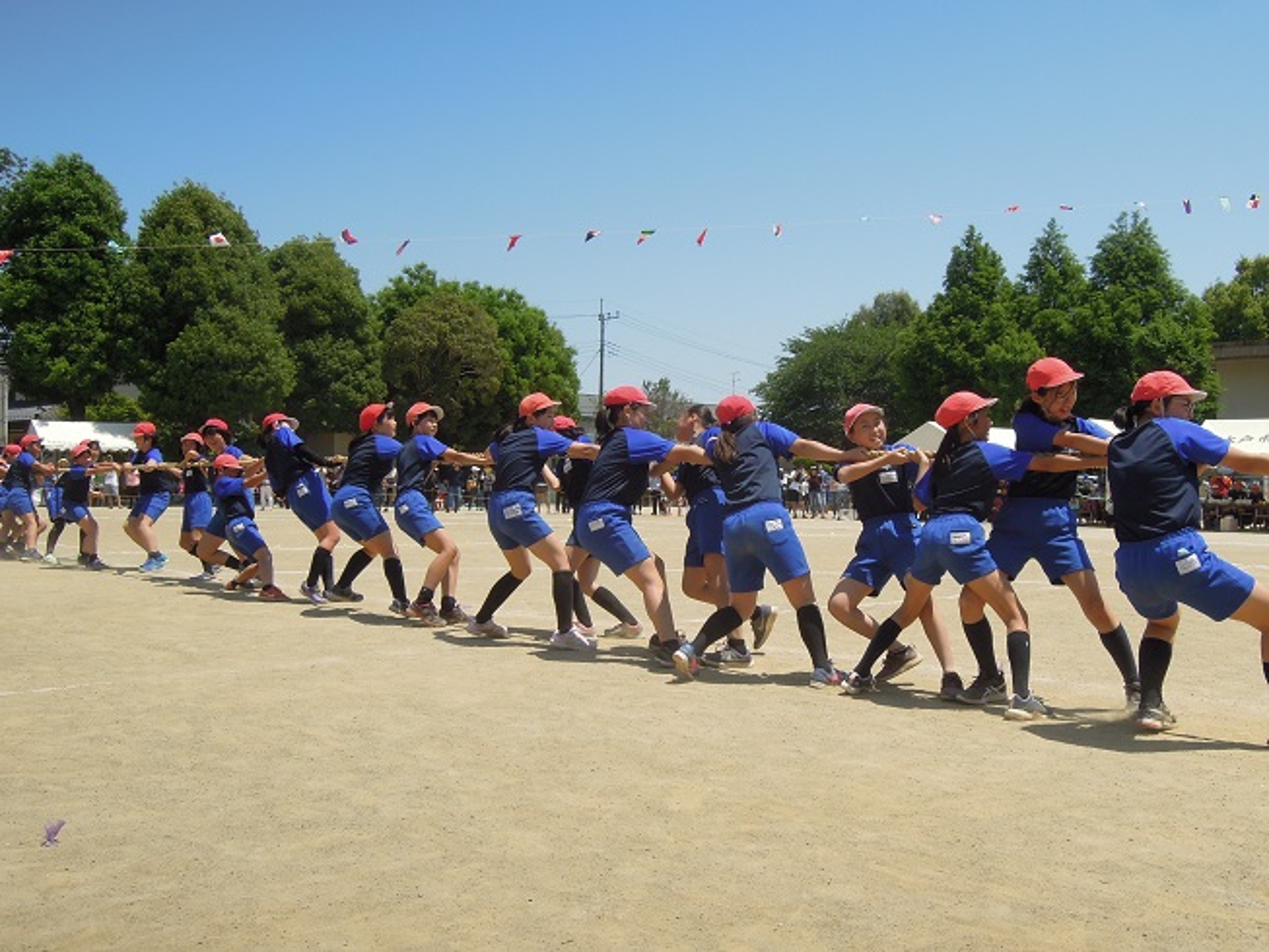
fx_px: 1283
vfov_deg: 40.7
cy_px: 476
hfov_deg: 52.6
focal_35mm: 35
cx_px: 634
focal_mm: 6.3
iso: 160
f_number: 4.5
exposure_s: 1/1250
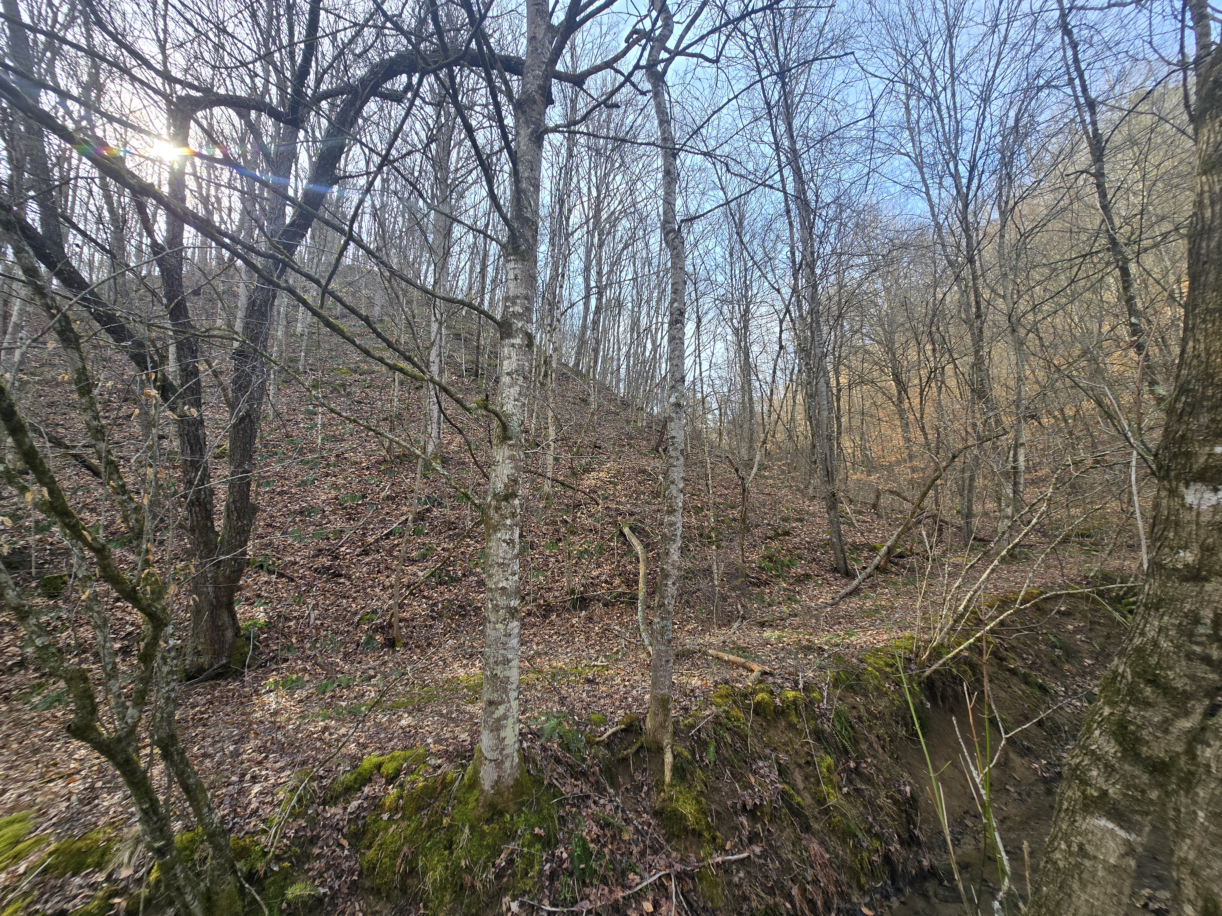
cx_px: 611
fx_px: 459
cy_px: 458
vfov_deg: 89.9
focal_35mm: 13
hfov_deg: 106.2
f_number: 2.2
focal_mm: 2.2
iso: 50
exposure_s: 1/497
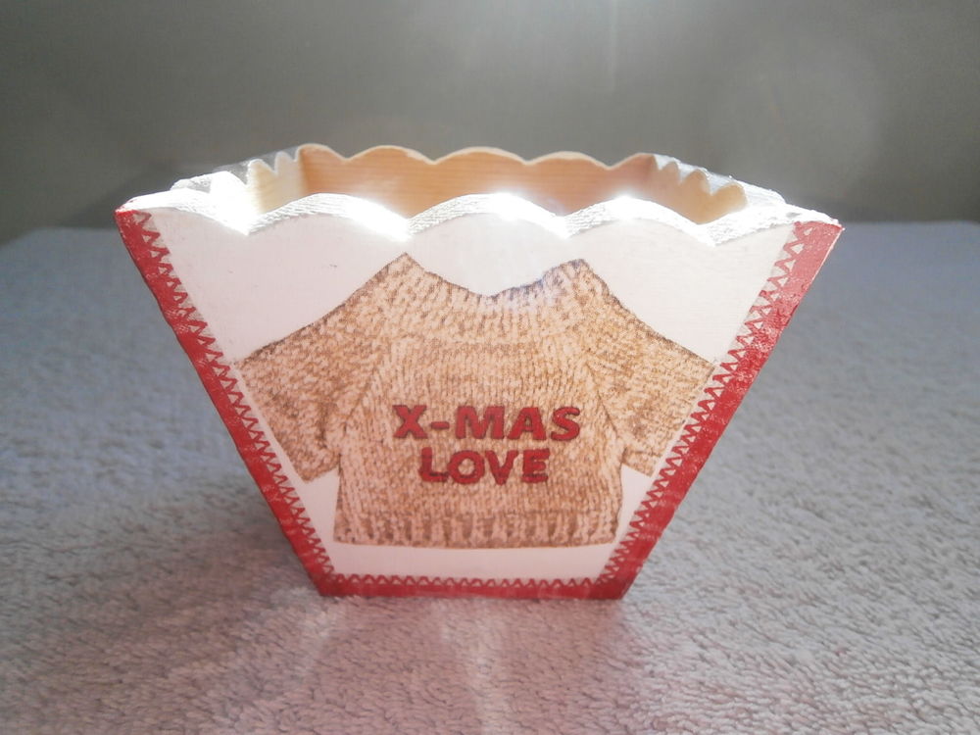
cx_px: 490
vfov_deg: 53.1
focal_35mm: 26
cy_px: 368
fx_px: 736
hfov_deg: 67.3
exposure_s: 1/320
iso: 200
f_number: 2.8
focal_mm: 4.7
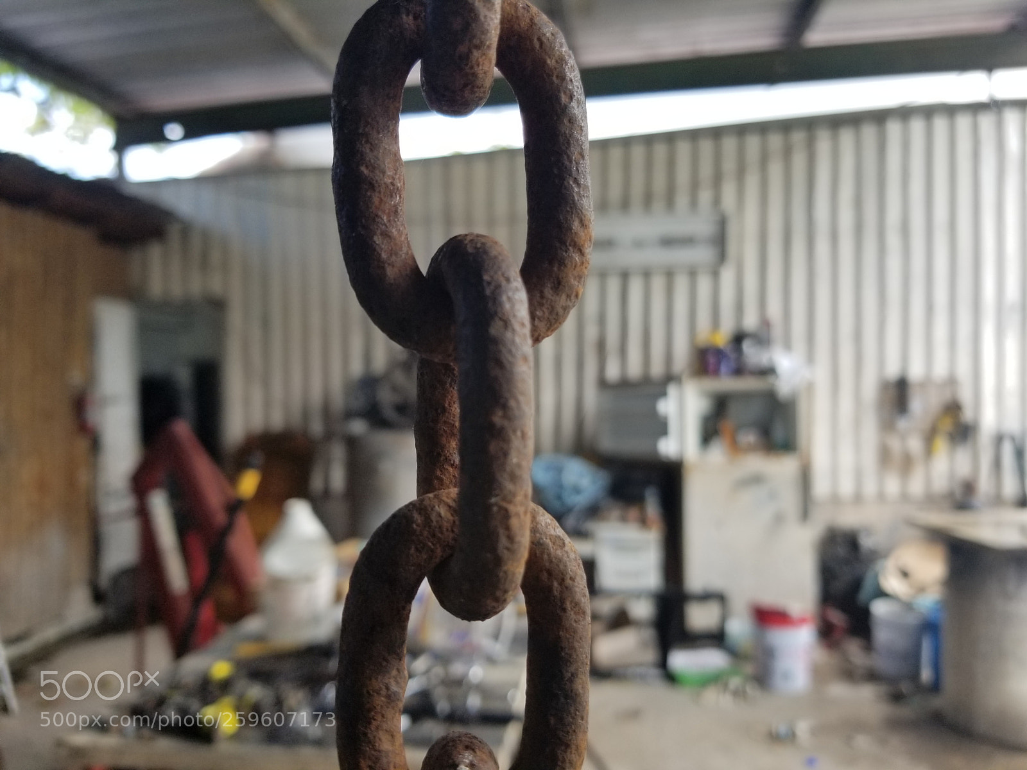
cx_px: 514
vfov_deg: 53.1
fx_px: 771
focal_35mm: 26
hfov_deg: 67.3
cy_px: 385
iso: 50
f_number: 1.7
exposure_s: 1/281
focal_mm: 4.25
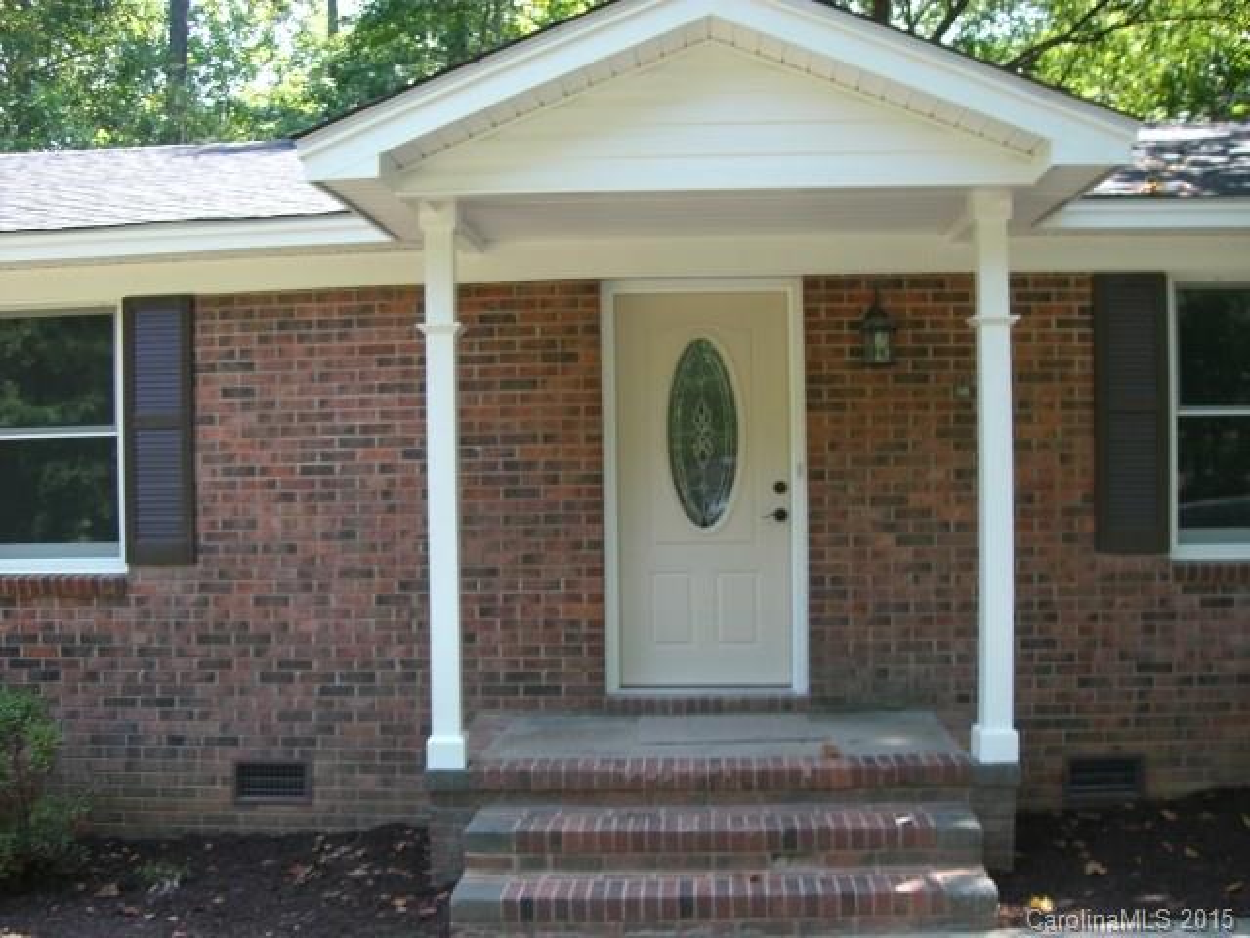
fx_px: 1372
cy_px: 469
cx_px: 625
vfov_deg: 37.7
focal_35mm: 38
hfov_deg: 49.0
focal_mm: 6.2
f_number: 2.7
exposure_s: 1/125
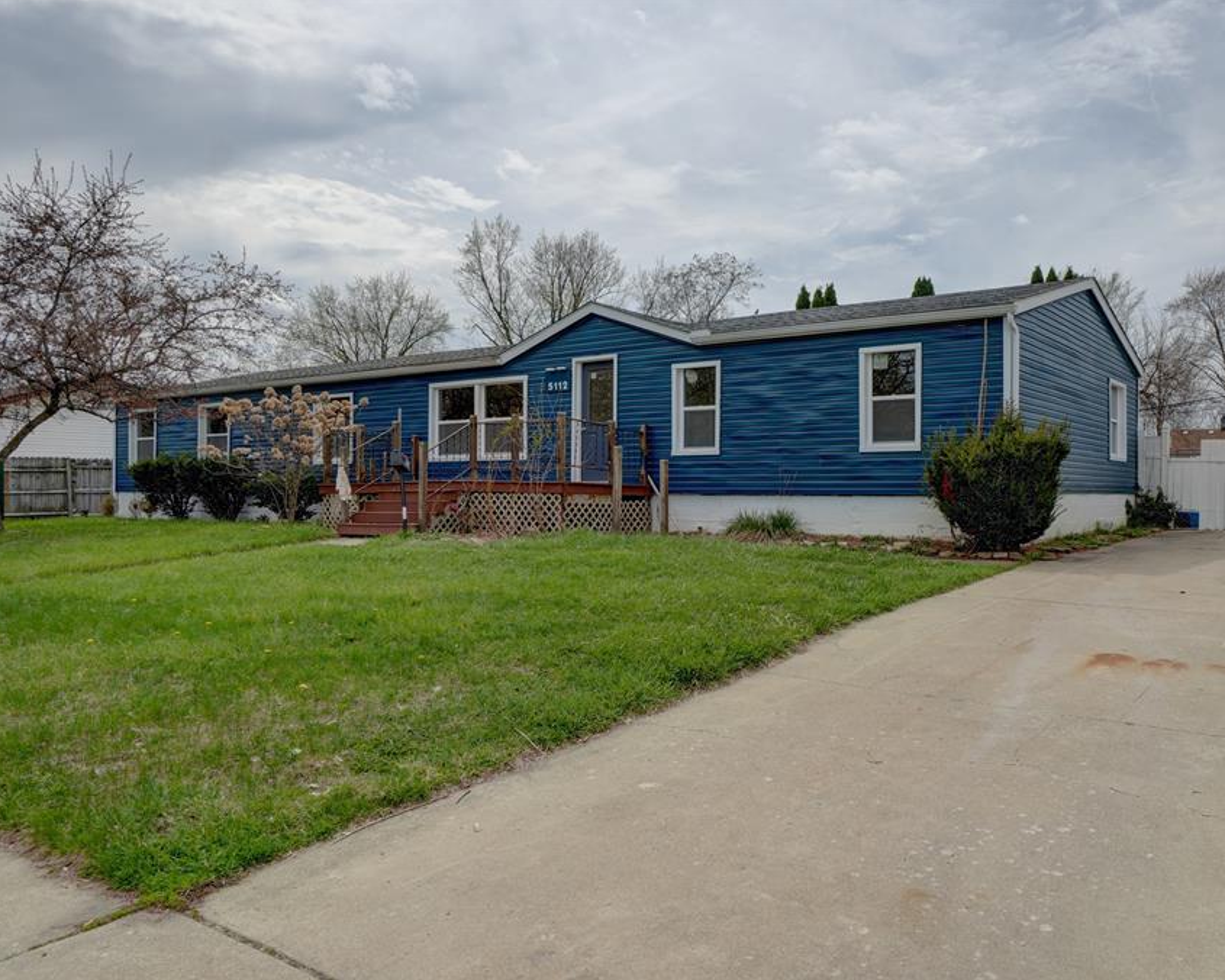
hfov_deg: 66.5
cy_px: 490
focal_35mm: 26
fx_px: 927
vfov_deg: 55.7
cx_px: 715
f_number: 8
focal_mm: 15
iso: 100
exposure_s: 1/350
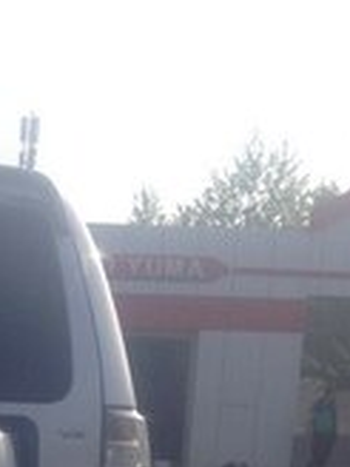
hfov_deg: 13.3
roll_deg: -1.4
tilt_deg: -11.8
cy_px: 609
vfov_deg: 17.4
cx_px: -159
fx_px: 1429
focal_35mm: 106
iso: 50
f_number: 2.4
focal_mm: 4.28
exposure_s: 1/1783
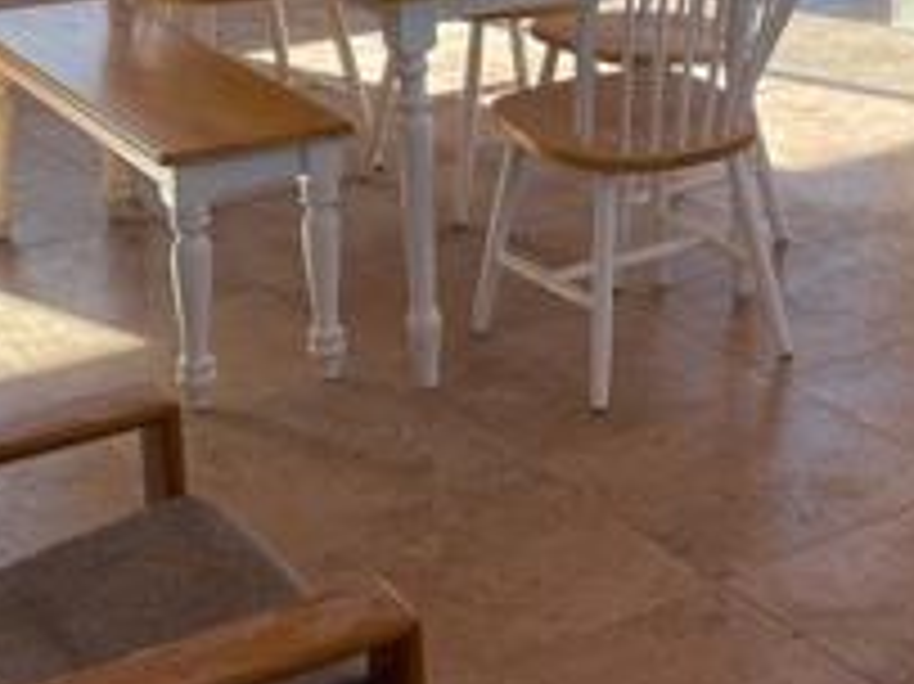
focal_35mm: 82
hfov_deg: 23.2
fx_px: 2164
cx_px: 828
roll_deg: -0.5
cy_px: -9
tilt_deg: -13.0
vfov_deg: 17.5
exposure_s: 1/359
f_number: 1.6
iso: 32
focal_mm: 4.2
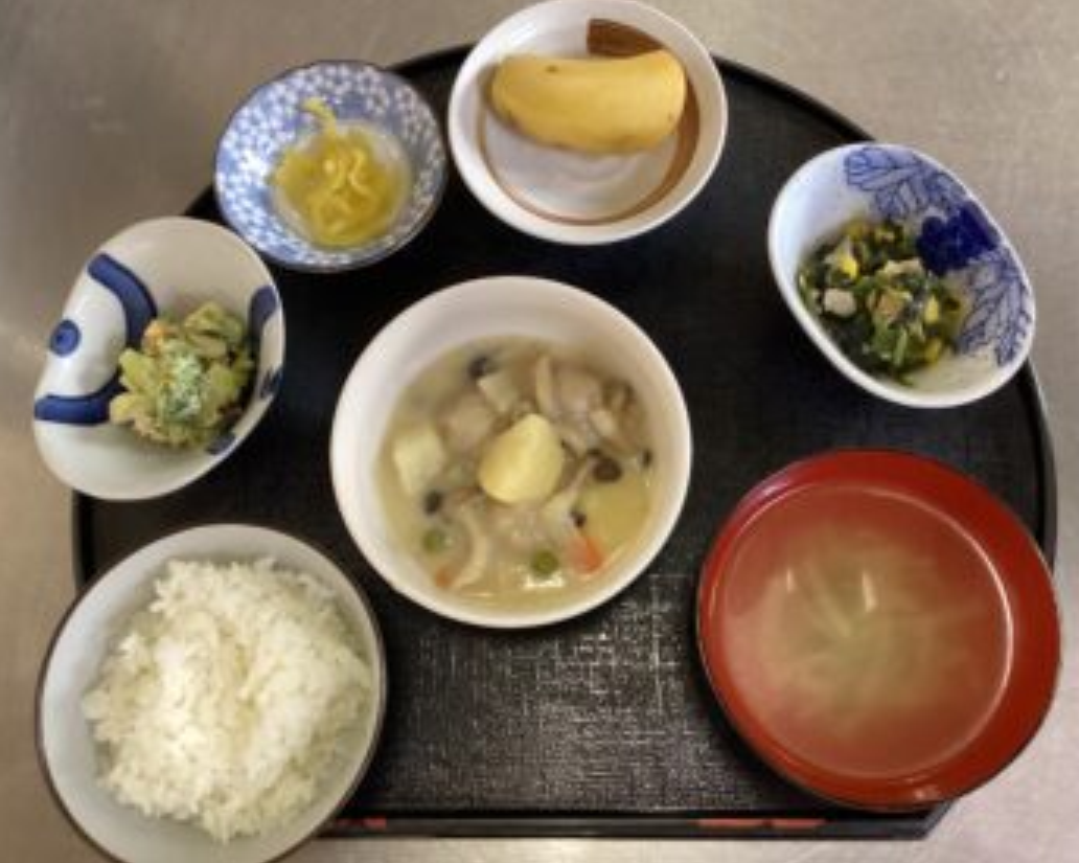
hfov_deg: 54.2
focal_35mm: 33
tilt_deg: -74.5
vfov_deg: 44.5
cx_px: 572
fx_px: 1054
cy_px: 425
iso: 400
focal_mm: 3.3
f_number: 2.4
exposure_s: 1/40
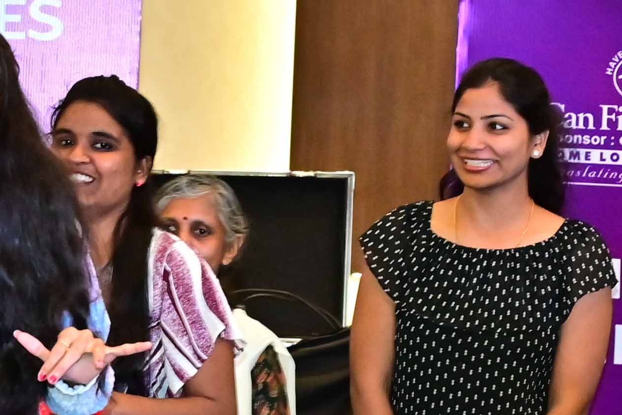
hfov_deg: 7.8
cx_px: -550
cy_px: 548
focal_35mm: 253
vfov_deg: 5.4
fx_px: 4371
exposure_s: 1/160
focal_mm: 53
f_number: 6.3
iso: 3200
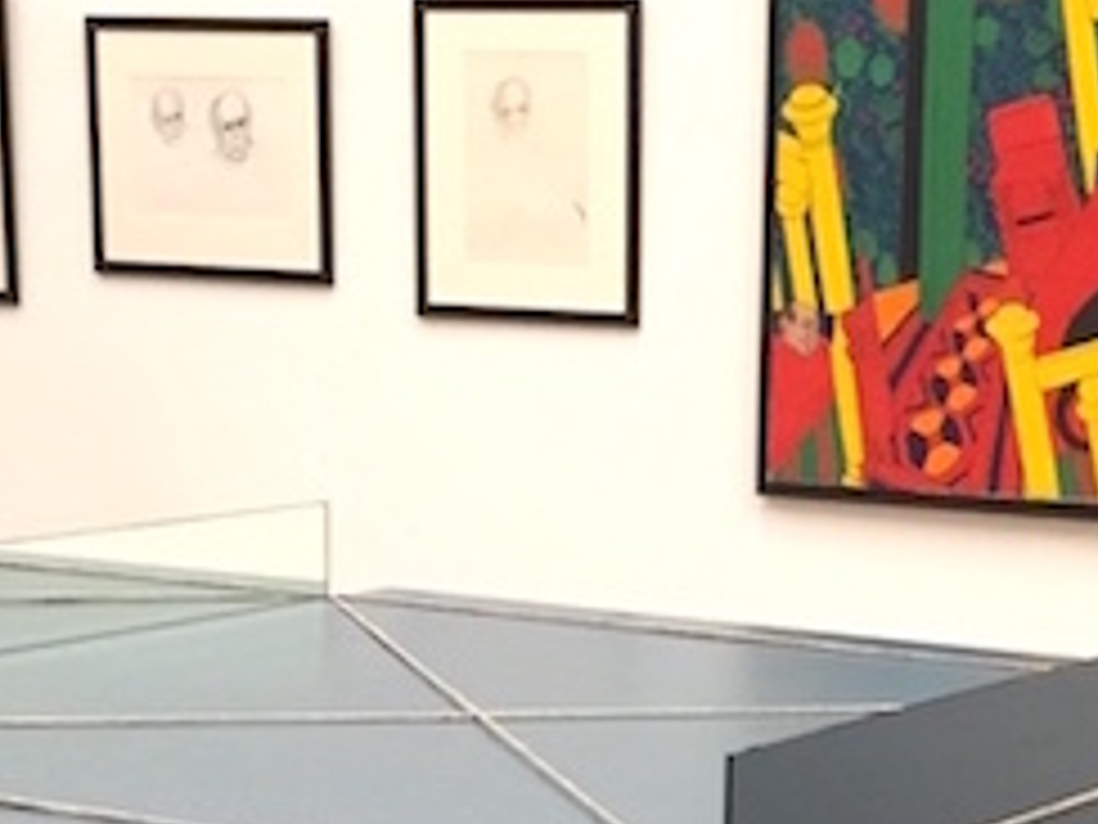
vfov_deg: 12.8
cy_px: 1112
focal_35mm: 111
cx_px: 666
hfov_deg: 17.7
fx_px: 3521
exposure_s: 1/33
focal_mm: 4.15
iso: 100
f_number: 2.2
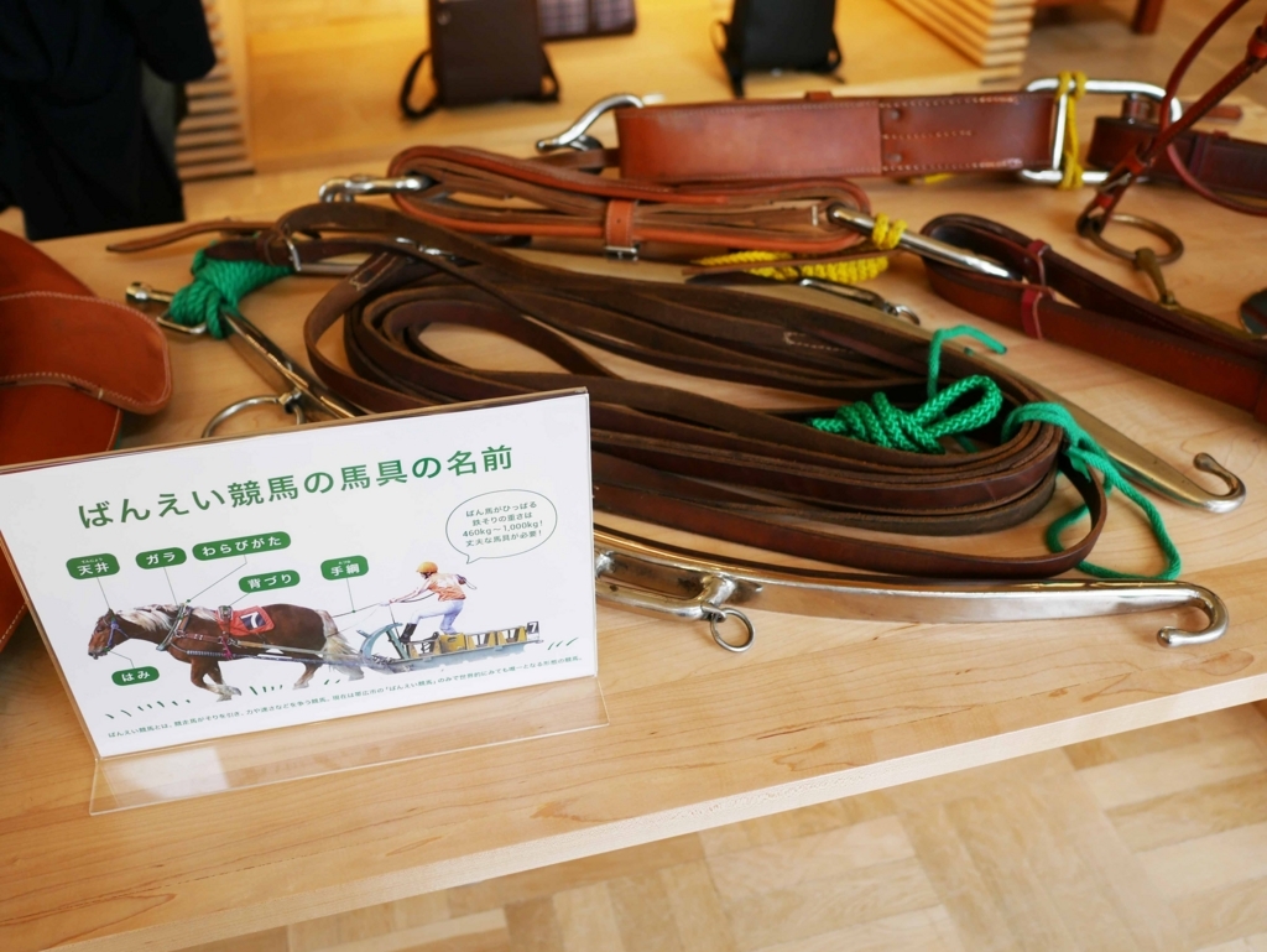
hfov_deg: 59.9
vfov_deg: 46.8
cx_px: 634
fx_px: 1099
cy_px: 476
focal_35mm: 30
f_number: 2.5
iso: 200
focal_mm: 15
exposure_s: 1/200
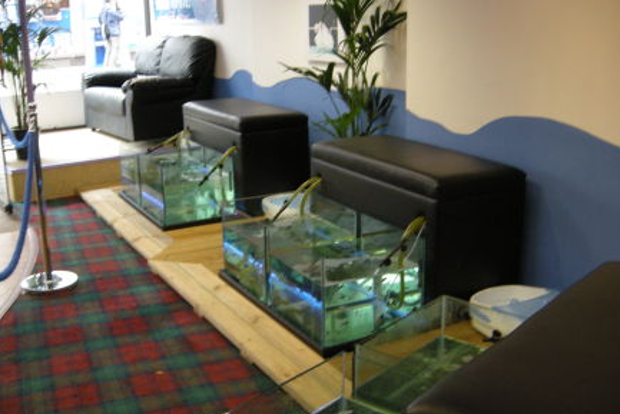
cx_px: 285
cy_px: 215
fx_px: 741
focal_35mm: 43
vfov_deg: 31.2
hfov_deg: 45.4
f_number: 2.7
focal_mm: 7.5
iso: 251
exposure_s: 1/64.3
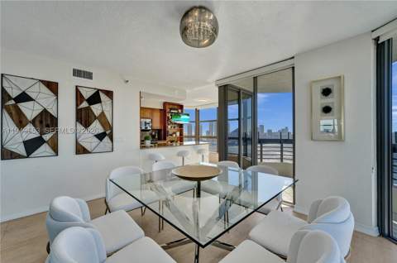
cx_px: 198
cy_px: 132
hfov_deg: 104.4
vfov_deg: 81.0
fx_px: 154
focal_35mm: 14
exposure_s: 1/500
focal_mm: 14
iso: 1250
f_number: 11
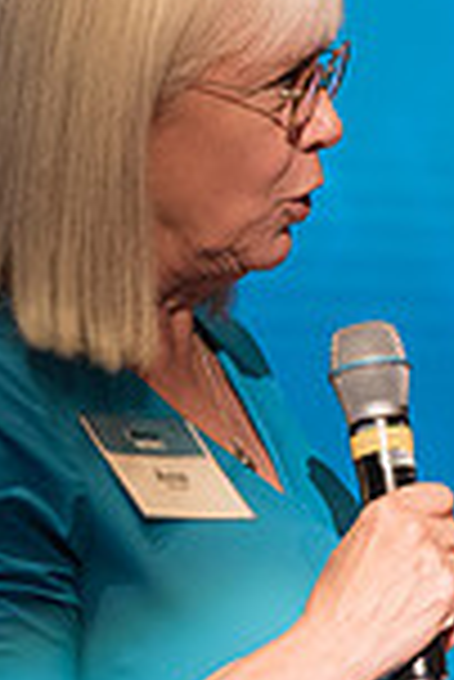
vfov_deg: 7.6
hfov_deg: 5.1
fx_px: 5077
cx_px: 135
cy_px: 304
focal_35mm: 269
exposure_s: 1/125
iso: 900
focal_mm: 70
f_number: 2.8
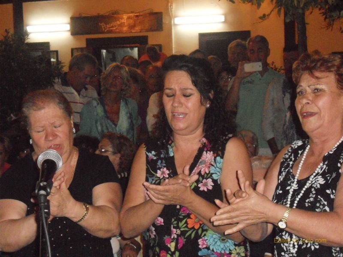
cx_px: 172
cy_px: 128
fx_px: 763
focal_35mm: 77
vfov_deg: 19.1
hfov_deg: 25.3
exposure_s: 1/60
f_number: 5.9
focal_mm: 13.9
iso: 1600
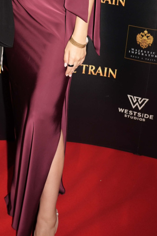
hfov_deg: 19.0
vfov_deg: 28.1
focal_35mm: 70
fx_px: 458
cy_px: 38
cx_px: 9
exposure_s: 1/60
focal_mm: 29
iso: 400
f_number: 4.5
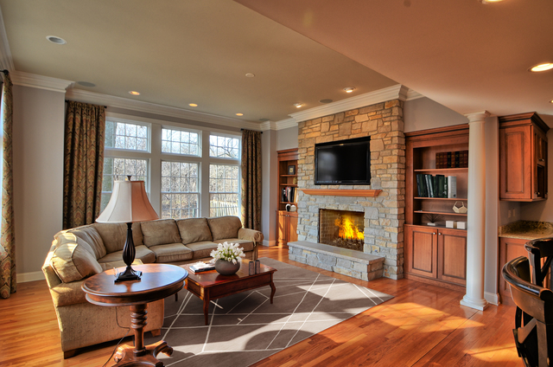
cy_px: 184
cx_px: 276
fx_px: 276
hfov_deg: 90.1
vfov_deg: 67.2
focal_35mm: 18
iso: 400
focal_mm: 12
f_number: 9.5
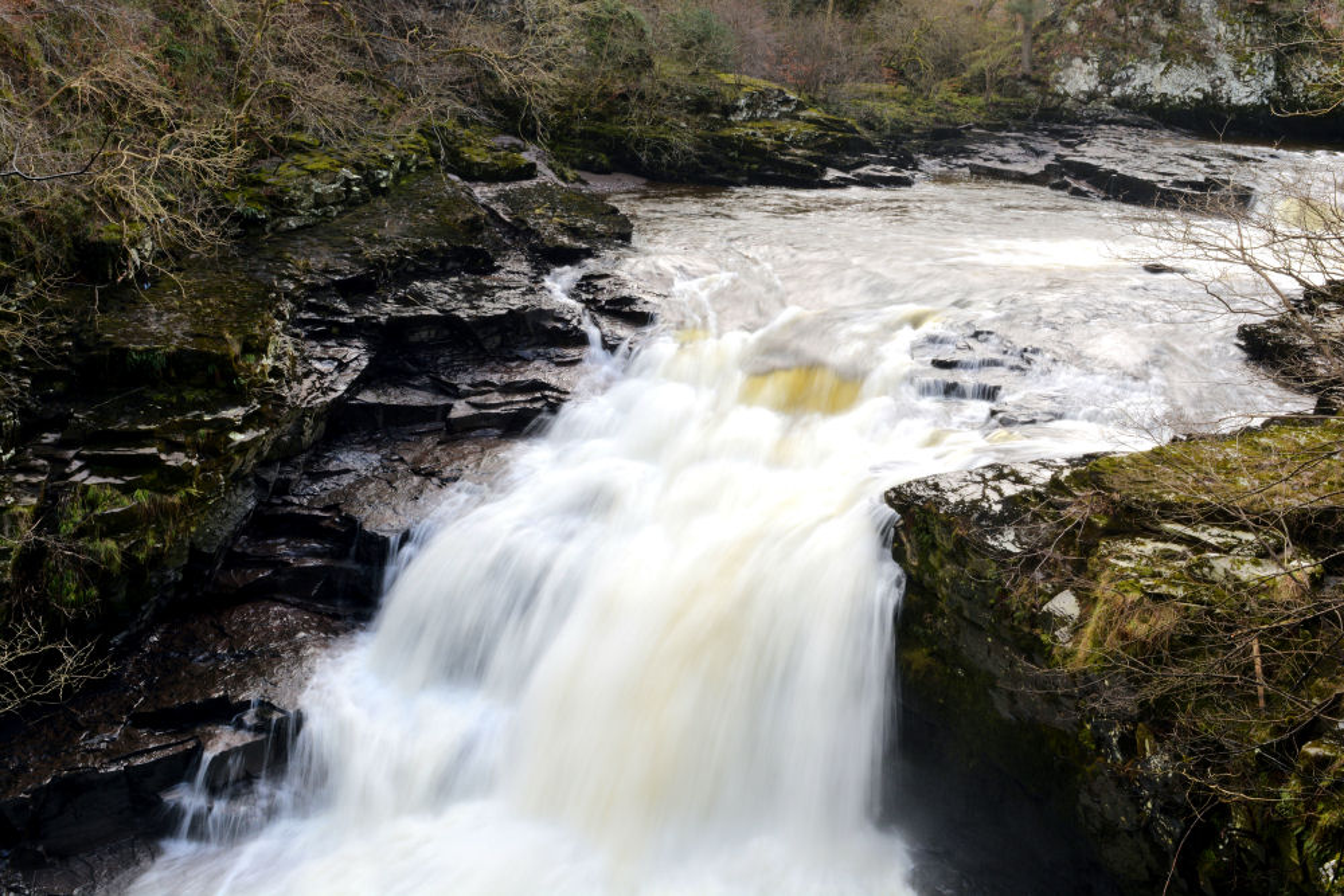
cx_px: 672
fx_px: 1624
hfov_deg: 45.0
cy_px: 448
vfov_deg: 30.9
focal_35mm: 44
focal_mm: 29
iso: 100
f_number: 29
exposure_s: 1/6
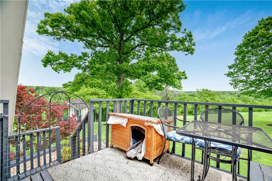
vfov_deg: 73.7
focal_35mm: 16
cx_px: 136
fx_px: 121
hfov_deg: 96.7
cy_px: 90
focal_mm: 16
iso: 200
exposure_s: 1/200
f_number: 6.3
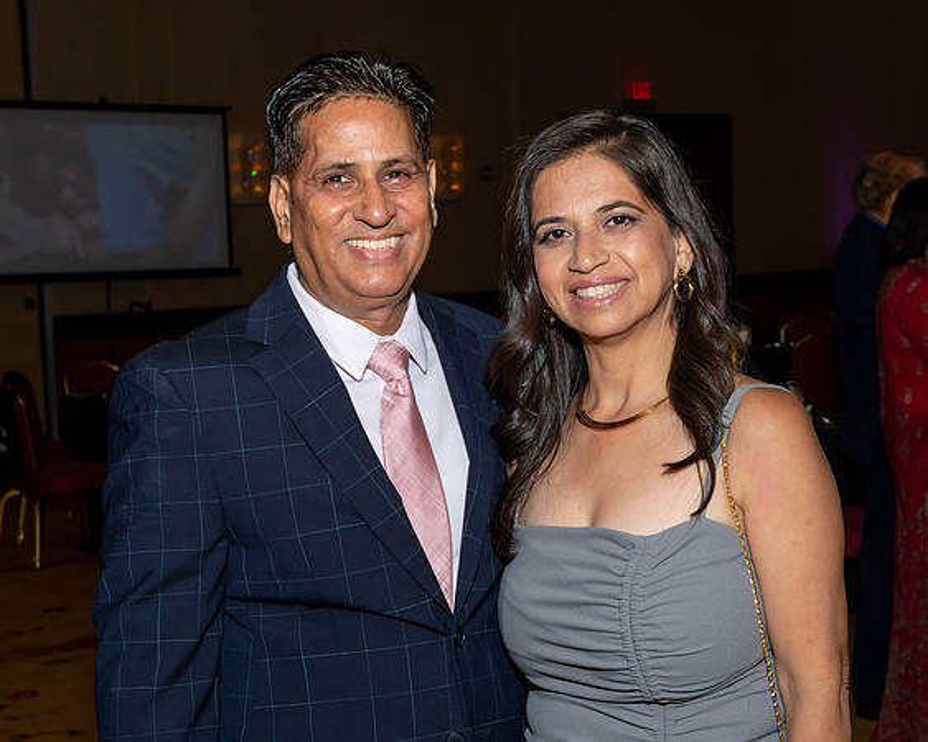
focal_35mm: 72
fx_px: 1963
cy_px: 419
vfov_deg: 21.4
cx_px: 502
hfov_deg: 26.6
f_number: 6.3
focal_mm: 34
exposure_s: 1/250
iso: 400
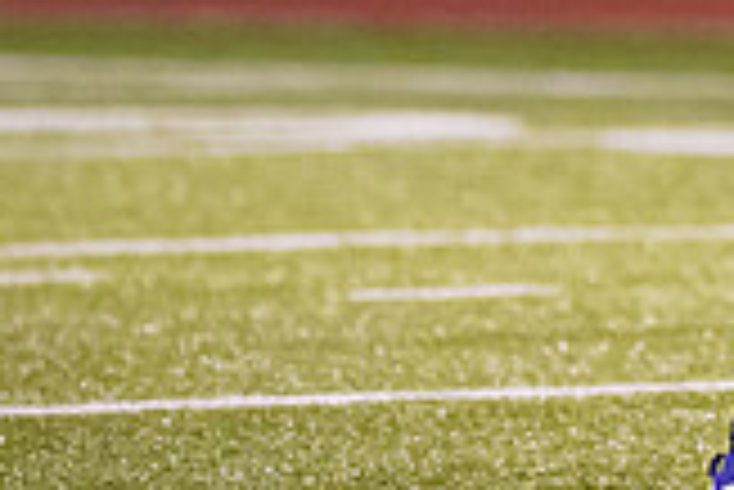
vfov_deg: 1.3
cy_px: -201
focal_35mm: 1096
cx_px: 931
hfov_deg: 1.9
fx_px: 22366
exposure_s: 1/1250
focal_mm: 135
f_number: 1.8
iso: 2000
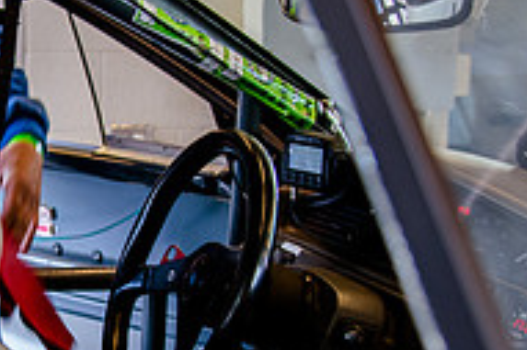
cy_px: 233
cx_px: -28
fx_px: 1199
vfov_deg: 16.6
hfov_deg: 23.5
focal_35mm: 82
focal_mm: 27
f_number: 4
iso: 640
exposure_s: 1/100
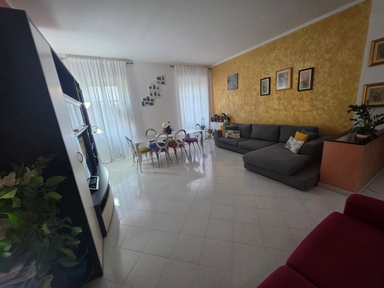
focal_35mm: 13
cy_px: 144
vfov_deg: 89.9
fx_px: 144
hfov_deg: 106.2
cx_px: 192
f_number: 1.9
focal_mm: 2.2
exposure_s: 1/50
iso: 320
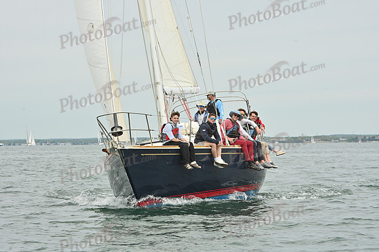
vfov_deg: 10.4
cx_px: 193
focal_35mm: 132
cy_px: 121
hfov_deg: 15.5
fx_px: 1390
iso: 320
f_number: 11
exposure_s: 1/800
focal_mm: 125
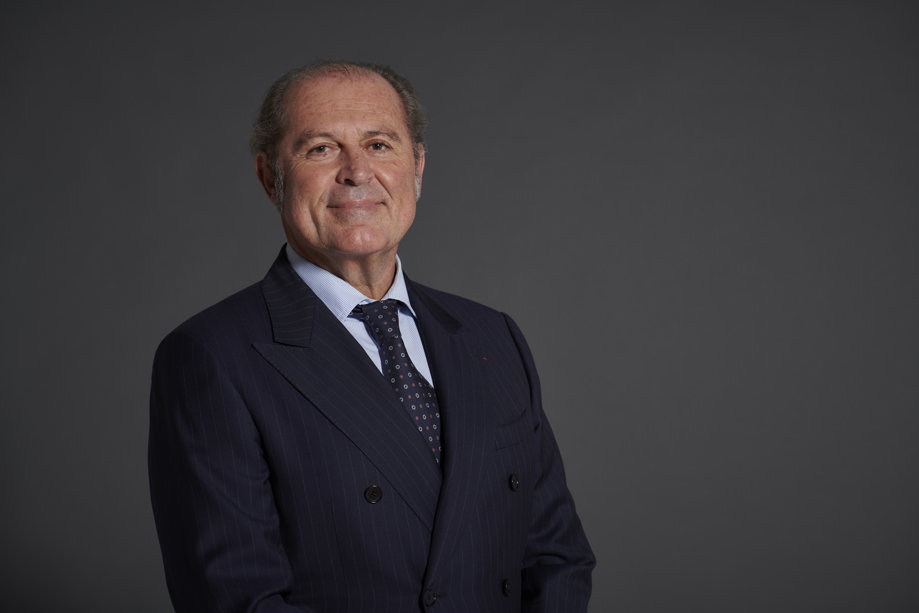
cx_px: 460
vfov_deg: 13.0
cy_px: 306
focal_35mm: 105
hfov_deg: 19.5
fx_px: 2680
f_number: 8
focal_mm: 105
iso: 100
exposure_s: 1/200
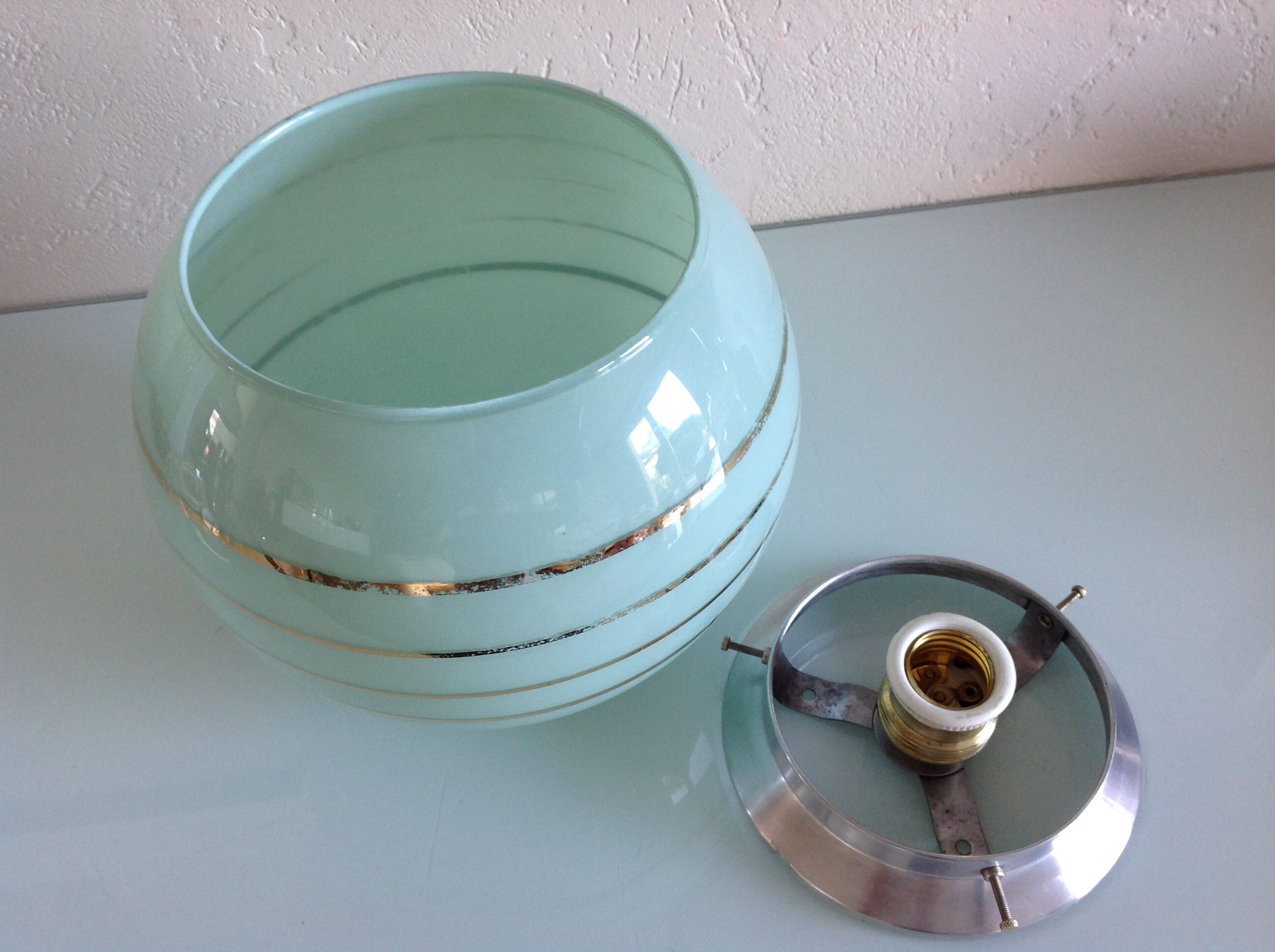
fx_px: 1287
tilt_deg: -51.5
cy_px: 476
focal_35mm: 35
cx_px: 638
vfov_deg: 40.6
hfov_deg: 52.7
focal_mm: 4.28
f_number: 2.4
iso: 64
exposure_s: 1/15
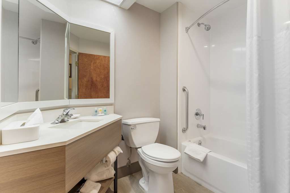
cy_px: 96
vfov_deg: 72.7
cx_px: 145
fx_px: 131
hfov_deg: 95.7
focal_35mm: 16
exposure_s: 1/2.5
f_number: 8
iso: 200
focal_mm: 16.3
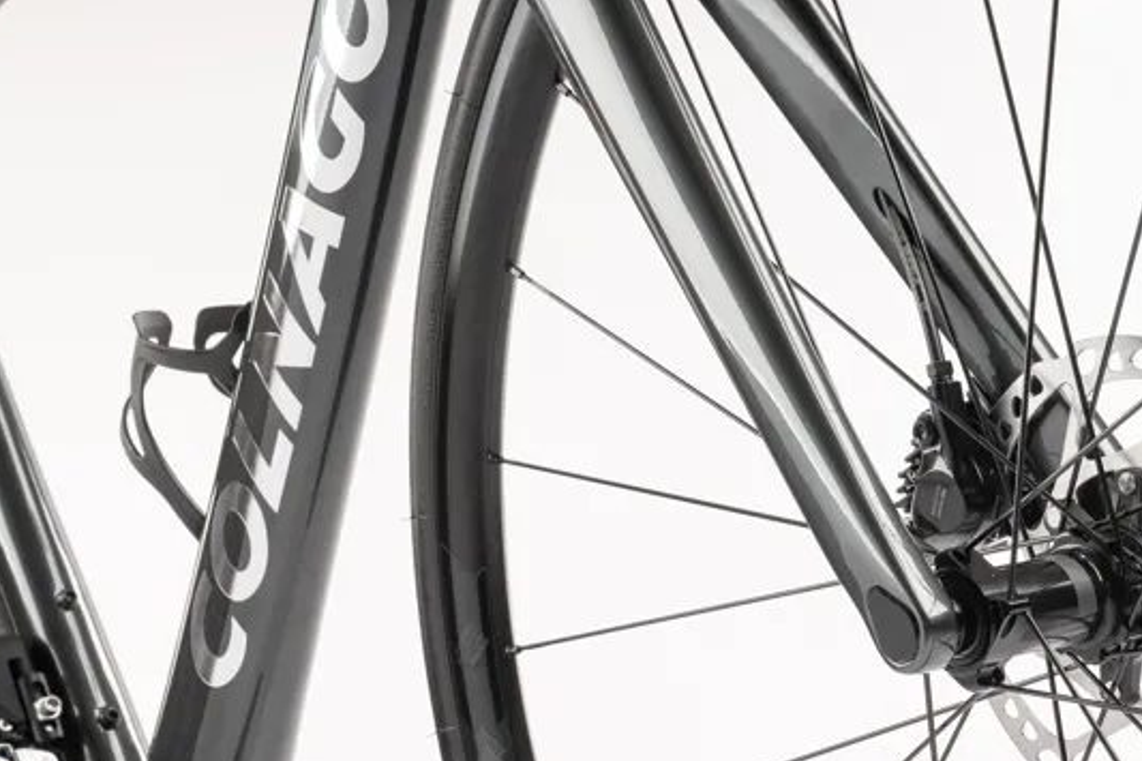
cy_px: 432
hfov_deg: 24.0
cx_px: 803
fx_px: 2664
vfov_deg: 16.2
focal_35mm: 84
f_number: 16
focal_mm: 56
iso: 100
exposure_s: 1/160
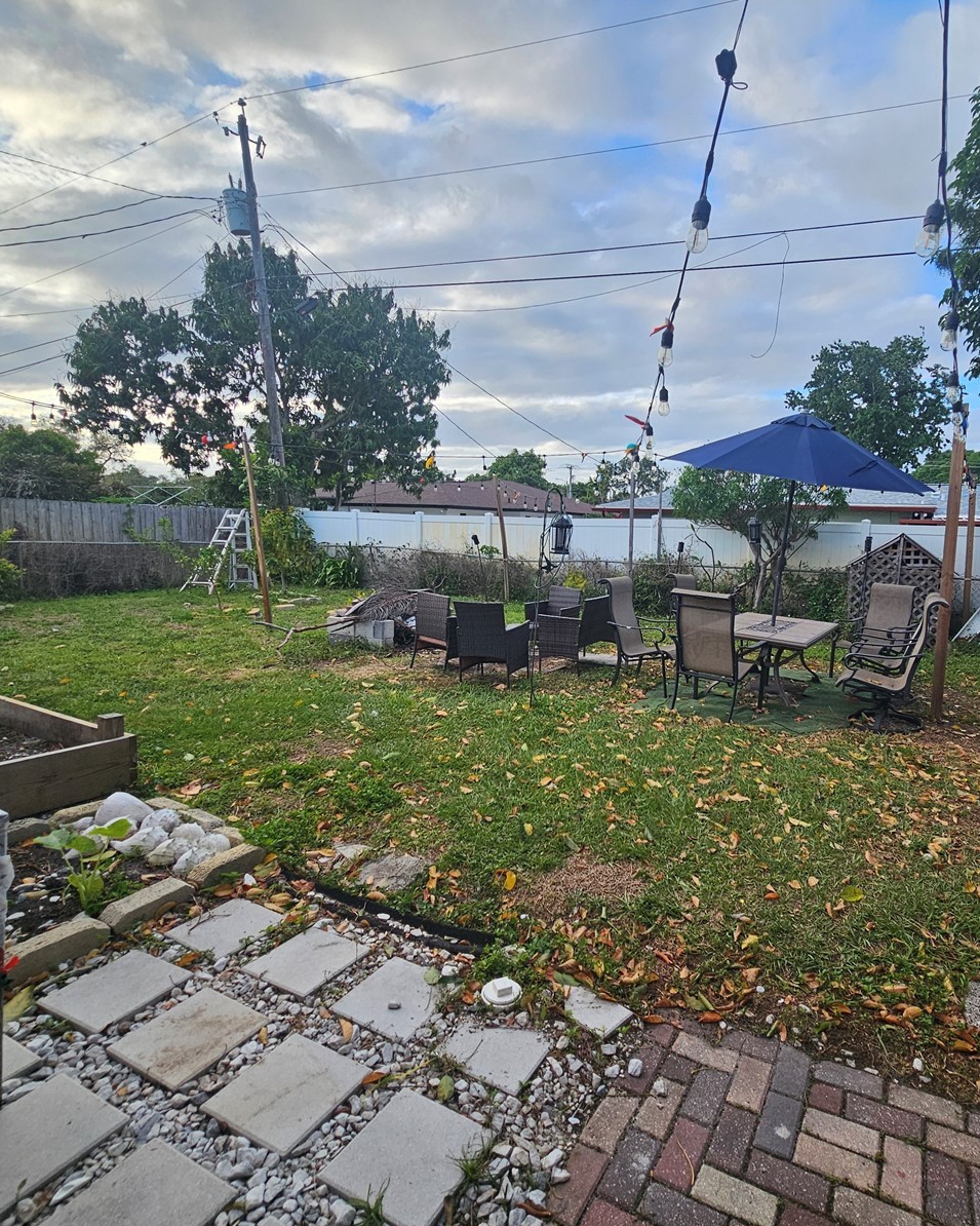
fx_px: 616
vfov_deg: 89.6
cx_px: 606
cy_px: 612
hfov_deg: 75.7
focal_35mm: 17
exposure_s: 1/525
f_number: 2.2
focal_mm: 2.2
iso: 50
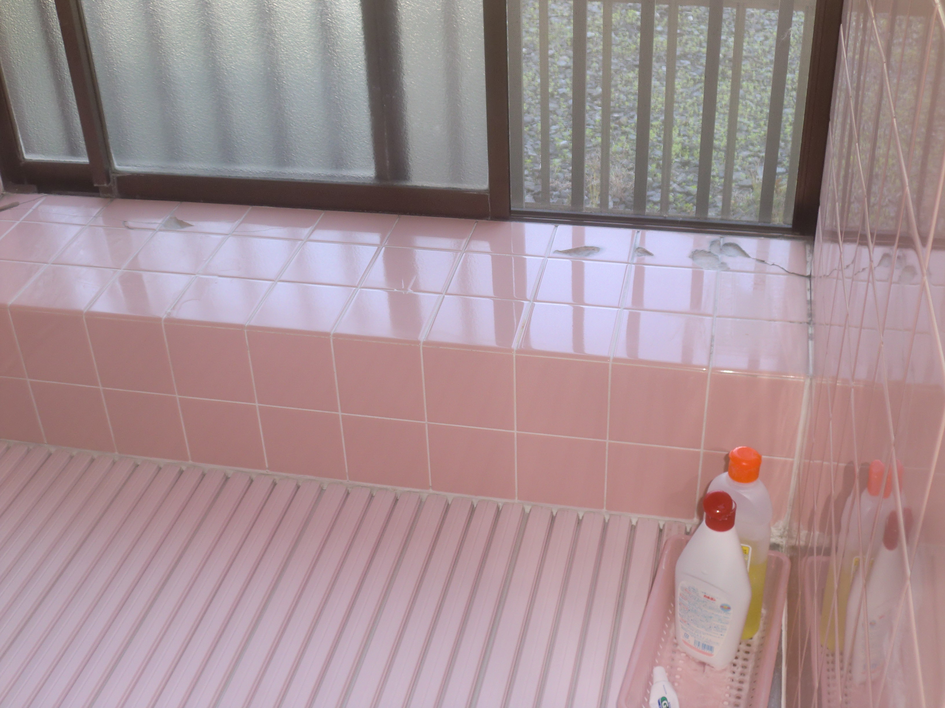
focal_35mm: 42
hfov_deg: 44.8
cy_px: 354
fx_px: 1147
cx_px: 472
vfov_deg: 34.3
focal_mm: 7.7
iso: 125
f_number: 3.4
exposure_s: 1/60
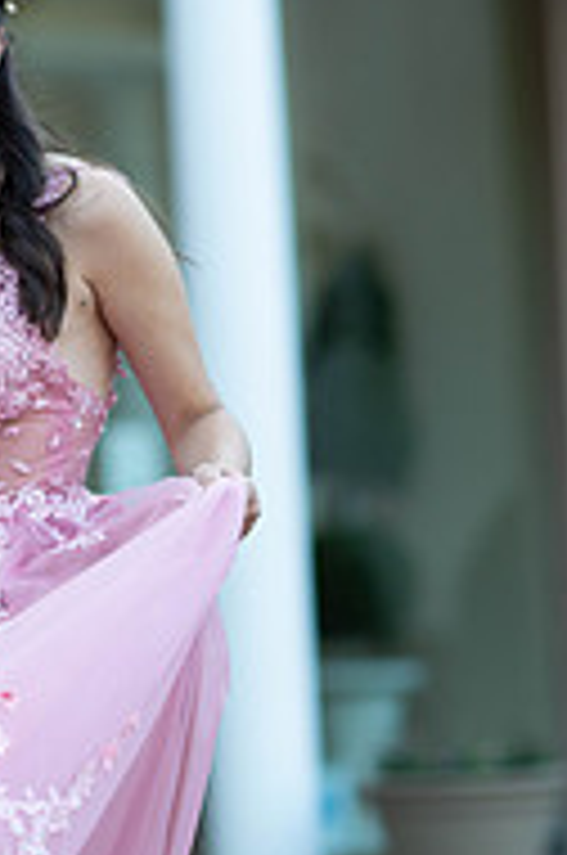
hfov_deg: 6.8
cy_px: 634
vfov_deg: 10.2
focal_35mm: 201
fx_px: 4766
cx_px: 106
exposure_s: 1/640
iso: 250
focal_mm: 85
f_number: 2
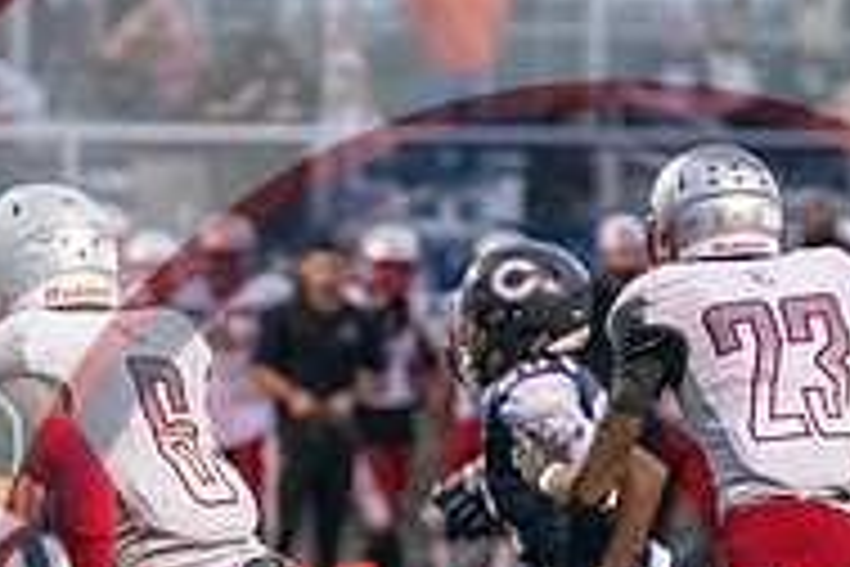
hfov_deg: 3.0
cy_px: 569
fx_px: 16338
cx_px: 598
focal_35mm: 692
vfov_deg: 2.0
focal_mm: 150
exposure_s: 1/2500
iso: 16000
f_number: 2.8
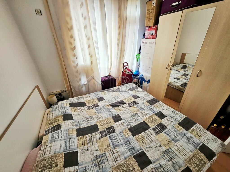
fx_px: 86
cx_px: 115
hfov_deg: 106.2
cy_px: 86
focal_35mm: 13
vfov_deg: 89.9
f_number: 2.2
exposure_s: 1/50
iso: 80
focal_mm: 1.7
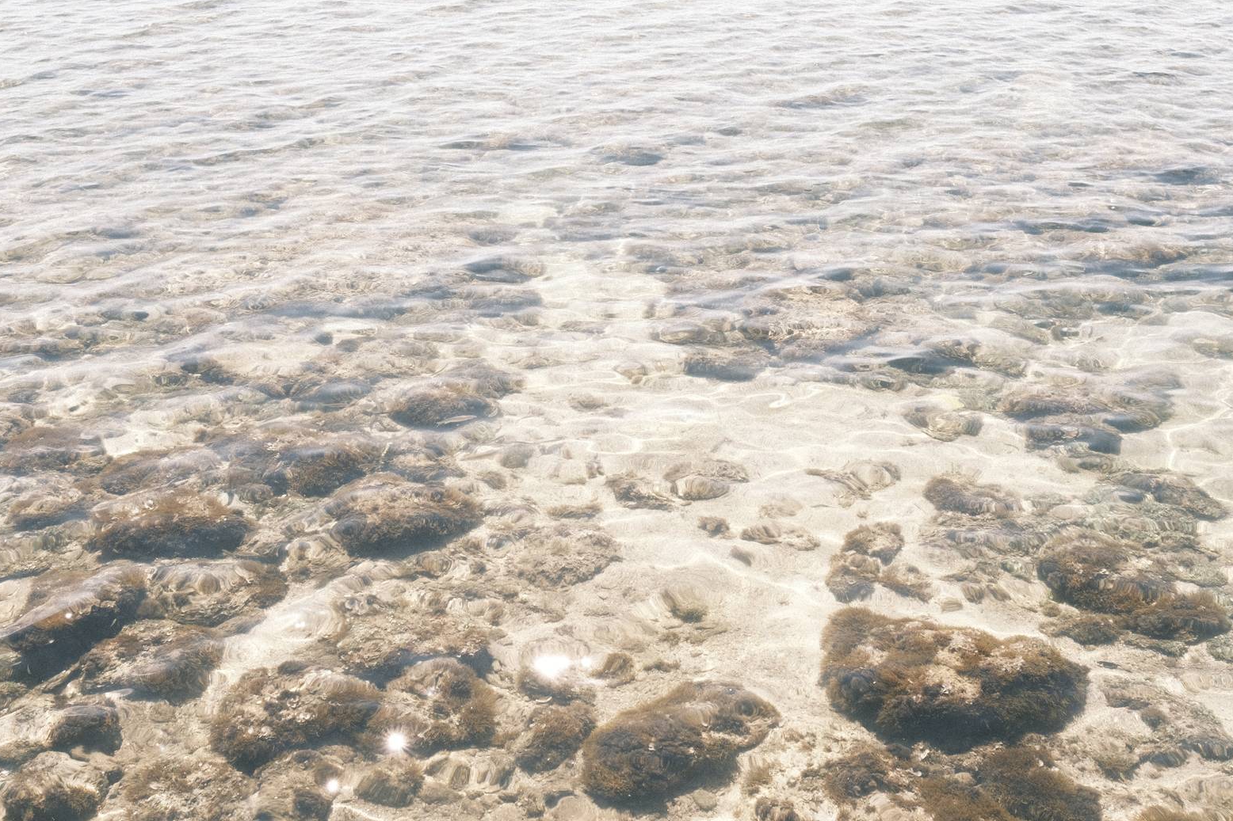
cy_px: 407
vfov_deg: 36.9
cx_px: 616
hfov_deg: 53.1
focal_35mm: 36
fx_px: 1233
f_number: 11
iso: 200
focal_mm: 23.5
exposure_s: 1/100
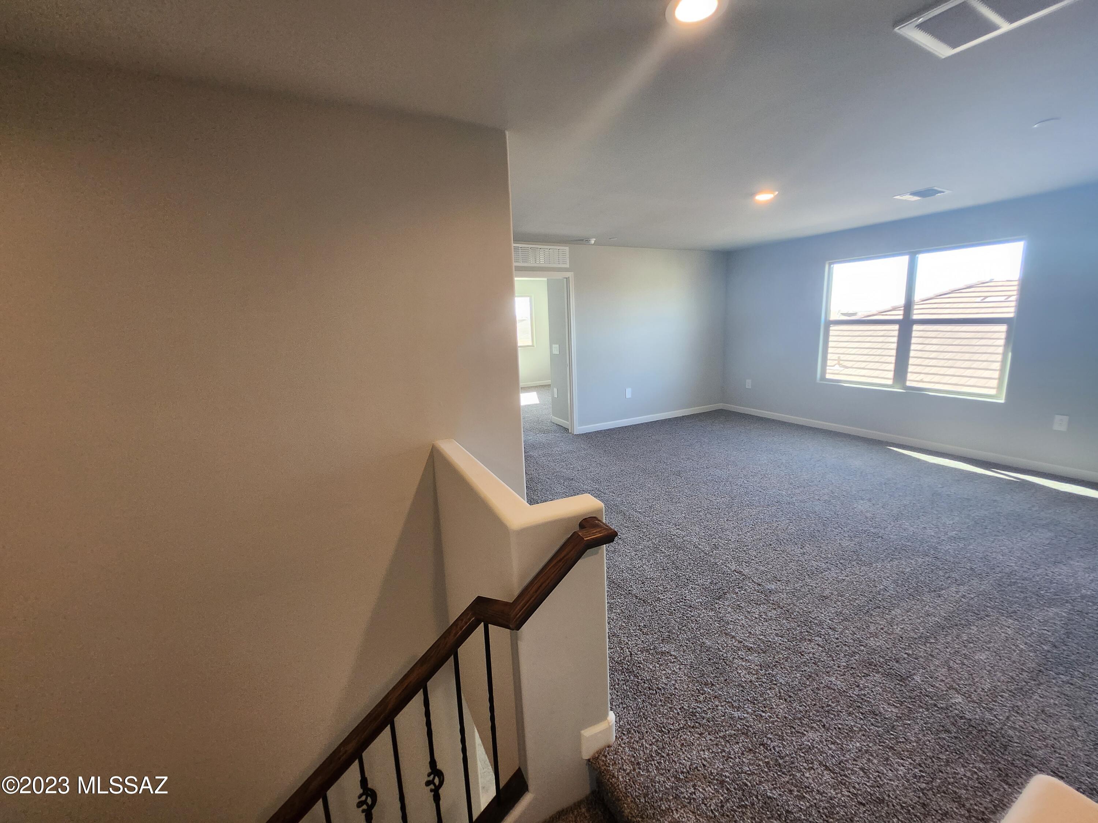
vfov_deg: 89.9
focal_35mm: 13
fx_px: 412
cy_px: 412
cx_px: 549
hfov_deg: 106.2
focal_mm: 1.7
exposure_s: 1/60
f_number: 2.2
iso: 160
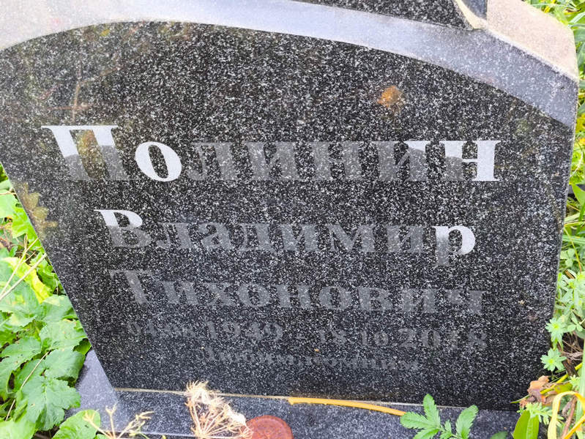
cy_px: 220
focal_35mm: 50
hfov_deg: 38.2
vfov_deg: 29.1
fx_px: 845
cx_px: 292
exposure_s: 1/50
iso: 125
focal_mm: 4.71
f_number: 1.7
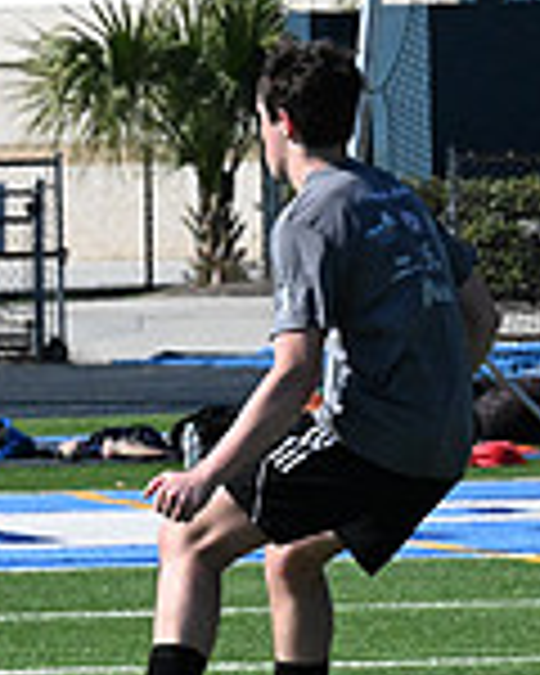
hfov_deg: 2.1
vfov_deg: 2.7
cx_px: -706
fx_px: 14464
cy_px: 371
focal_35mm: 724
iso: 6400
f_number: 13
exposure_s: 1/8000
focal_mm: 200
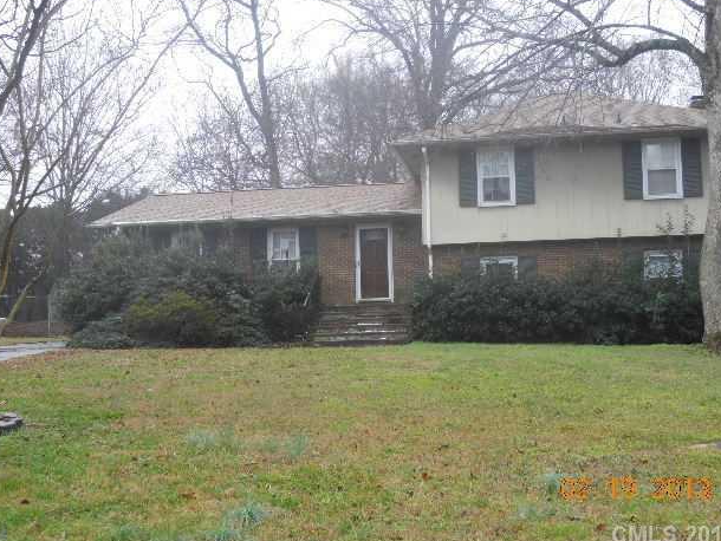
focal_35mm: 43
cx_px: 366
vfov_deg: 33.6
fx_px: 896
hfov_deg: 43.8
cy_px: 266
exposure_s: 1/60
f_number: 3.2
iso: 80
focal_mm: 7.3
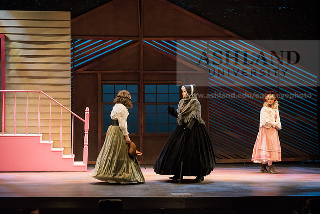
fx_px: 889
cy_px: 107
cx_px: 160
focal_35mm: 100
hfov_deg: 20.4
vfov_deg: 13.7
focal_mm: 100
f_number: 4
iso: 5000
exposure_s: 1/320
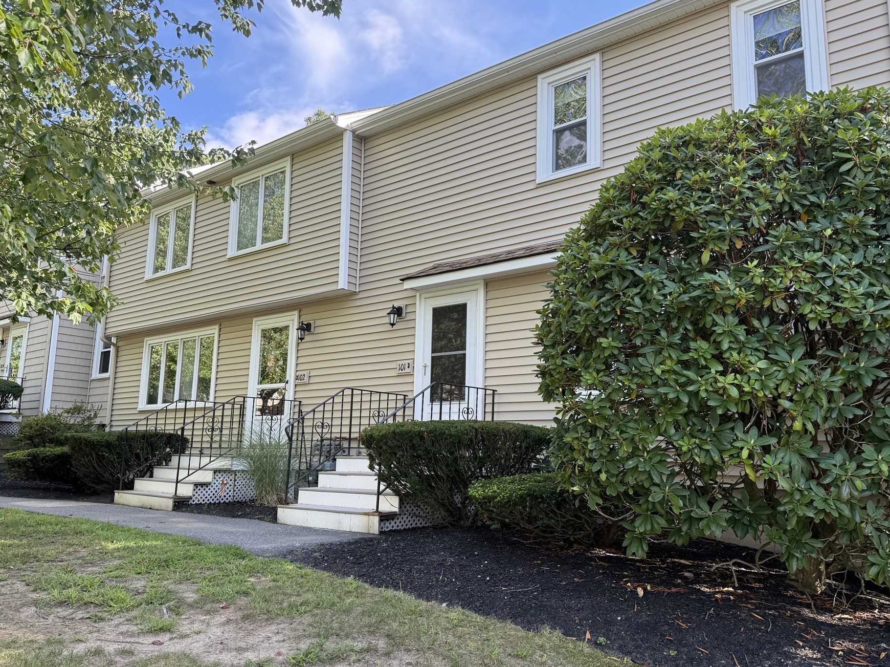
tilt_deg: +9.9
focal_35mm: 27
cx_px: 476
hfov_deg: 65.3
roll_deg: -0.6
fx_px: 694
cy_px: 339
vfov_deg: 51.4
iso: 100
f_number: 1.78
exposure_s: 1/665
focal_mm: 6.76
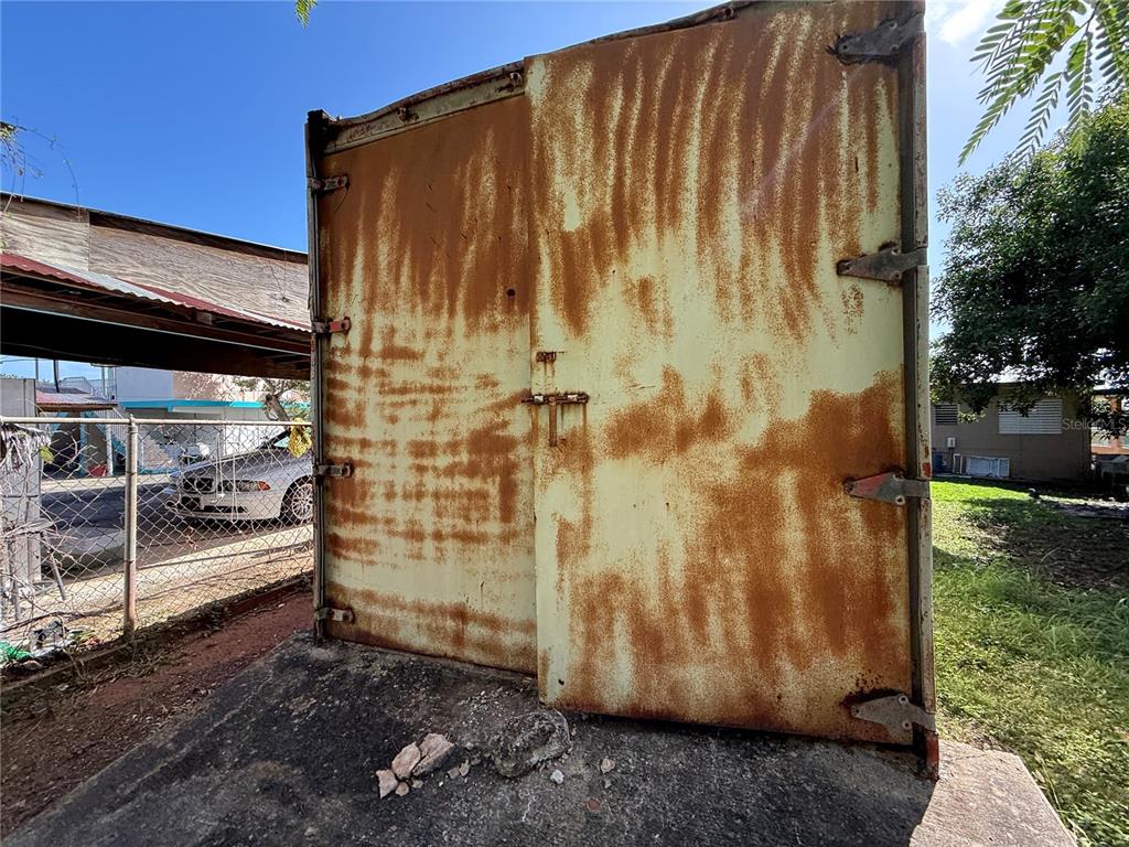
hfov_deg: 102.1
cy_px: 424
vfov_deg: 85.7
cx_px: 564
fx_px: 457
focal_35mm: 14
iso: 64
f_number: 2.2
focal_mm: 2.22
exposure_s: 1/411
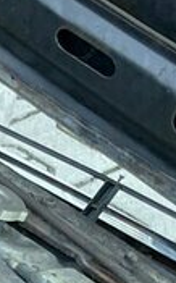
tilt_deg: -48.0
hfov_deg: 5.9
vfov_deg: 10.1
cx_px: -509
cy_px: 613
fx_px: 1454
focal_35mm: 189
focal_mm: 4.2
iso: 100
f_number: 1.6
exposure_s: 1/121
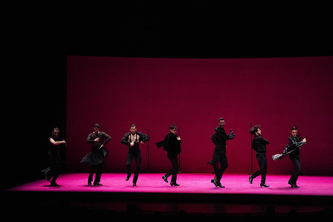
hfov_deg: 15.2
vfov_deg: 10.2
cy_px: 111
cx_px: 166
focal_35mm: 135
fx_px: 1249
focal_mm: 135
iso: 25600
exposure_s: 1/400
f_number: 10
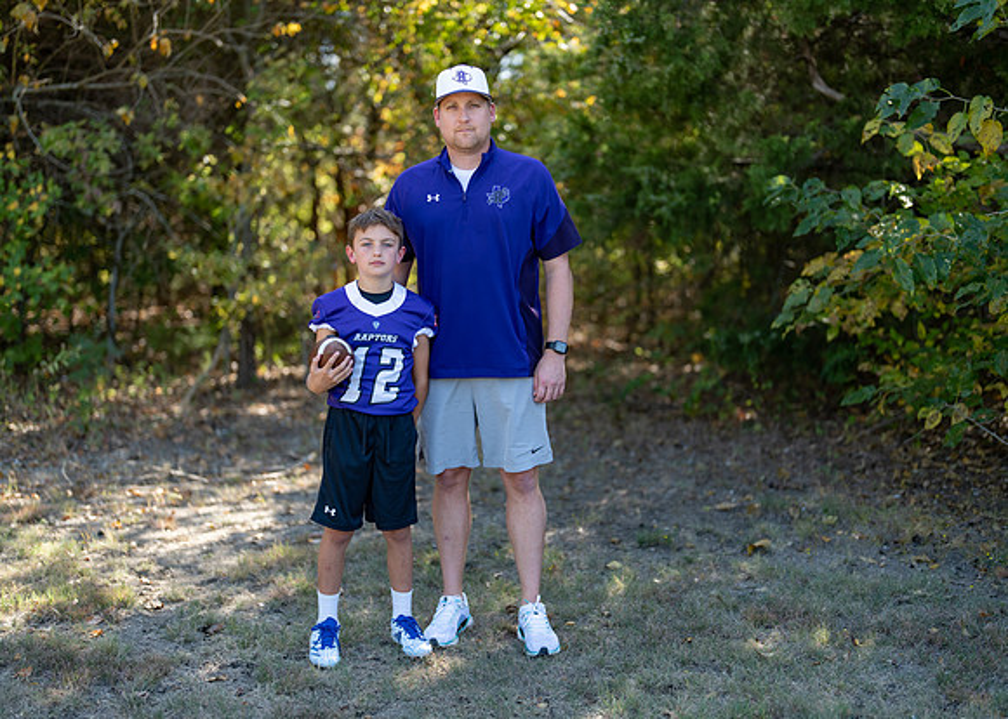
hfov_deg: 37.2
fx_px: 1500
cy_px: 360
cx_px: 504
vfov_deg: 27.0
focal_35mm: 52
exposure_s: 1/1250
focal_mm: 50
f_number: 1.2
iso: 100
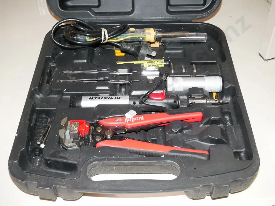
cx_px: 138
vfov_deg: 29.1
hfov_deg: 38.2
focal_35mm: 50
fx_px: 397
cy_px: 103
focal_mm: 25
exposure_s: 1/125
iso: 3200
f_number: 5.6
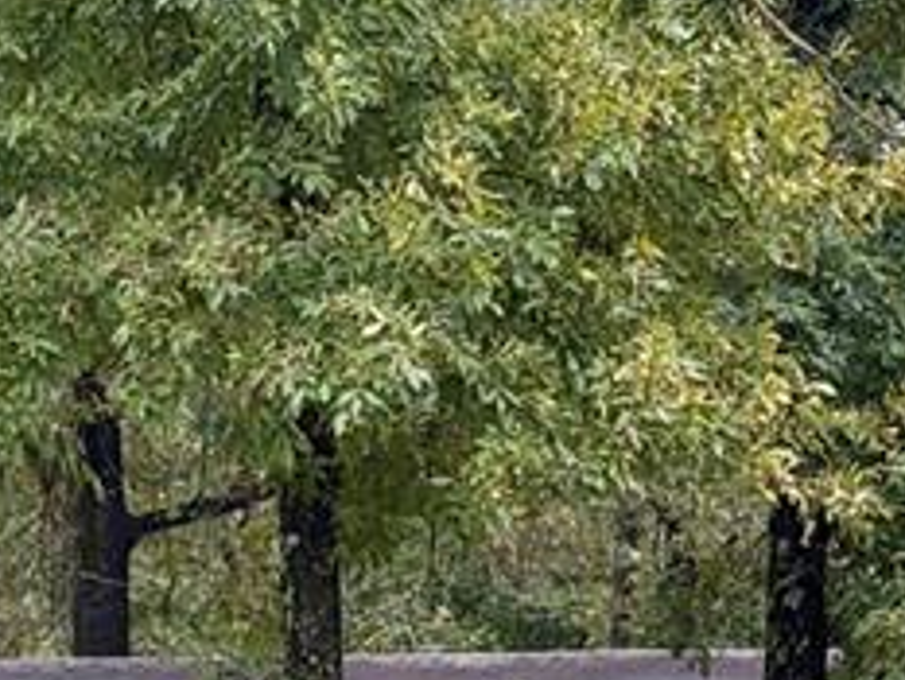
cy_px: 1356
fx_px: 5519
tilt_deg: -5.1
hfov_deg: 9.3
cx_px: 140
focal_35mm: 211
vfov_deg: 6.8
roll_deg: -0.9
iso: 125
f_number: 1.78
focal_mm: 6.76
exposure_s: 1/151
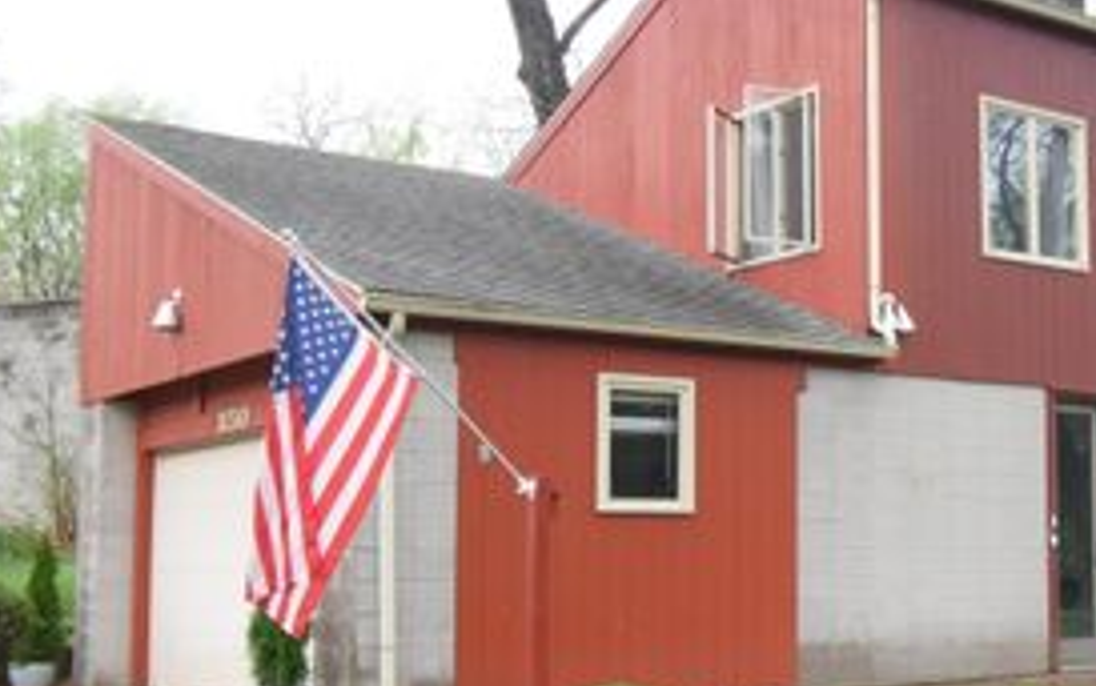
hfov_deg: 35.1
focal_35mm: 56
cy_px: 407
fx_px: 1674
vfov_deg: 23.1
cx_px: 883
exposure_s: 1/200
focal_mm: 20
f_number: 5.6
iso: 800
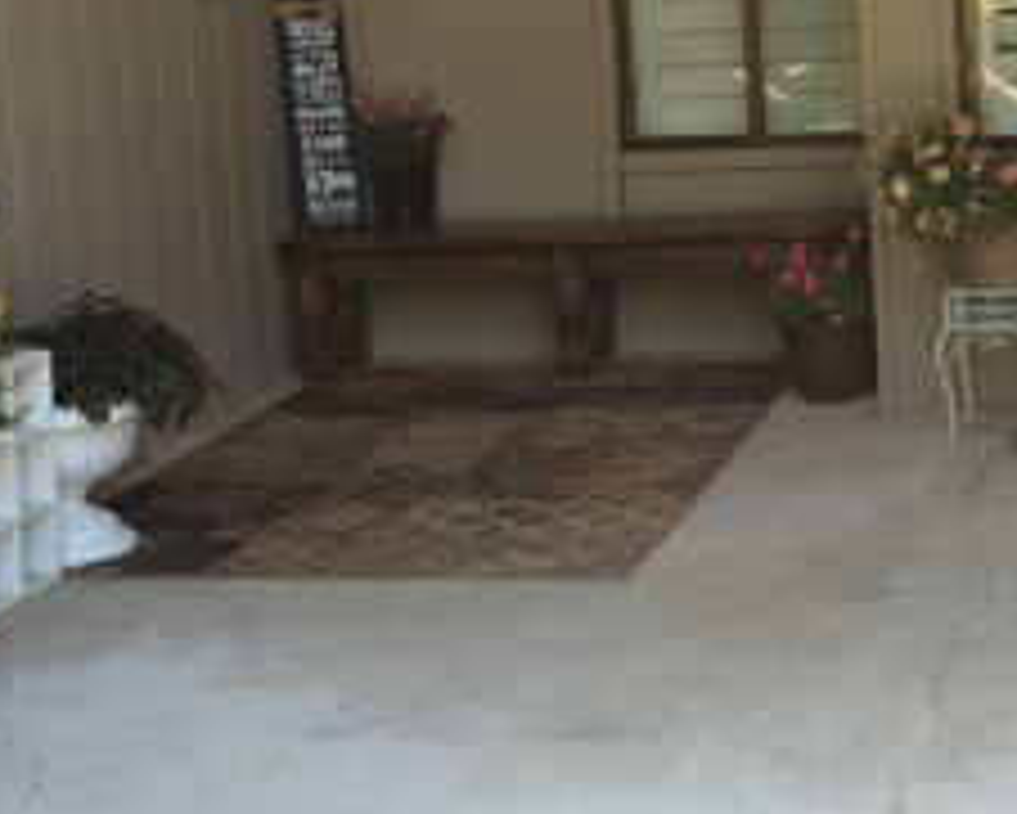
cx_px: 806
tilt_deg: -6.1
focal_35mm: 80
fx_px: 2409
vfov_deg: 19.1
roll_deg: +3.9
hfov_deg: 23.5
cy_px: 207
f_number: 2.2
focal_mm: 4.15
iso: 40
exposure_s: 1/120
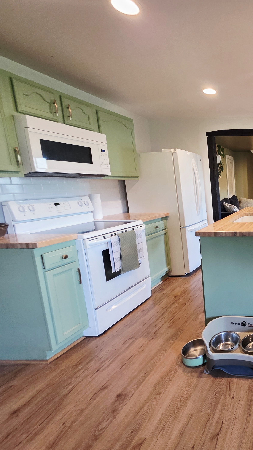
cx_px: 286
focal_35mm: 19
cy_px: 225
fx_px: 227
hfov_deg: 43.3
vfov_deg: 89.6
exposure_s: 1/60.2
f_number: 1.9
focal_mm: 2.2
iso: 250
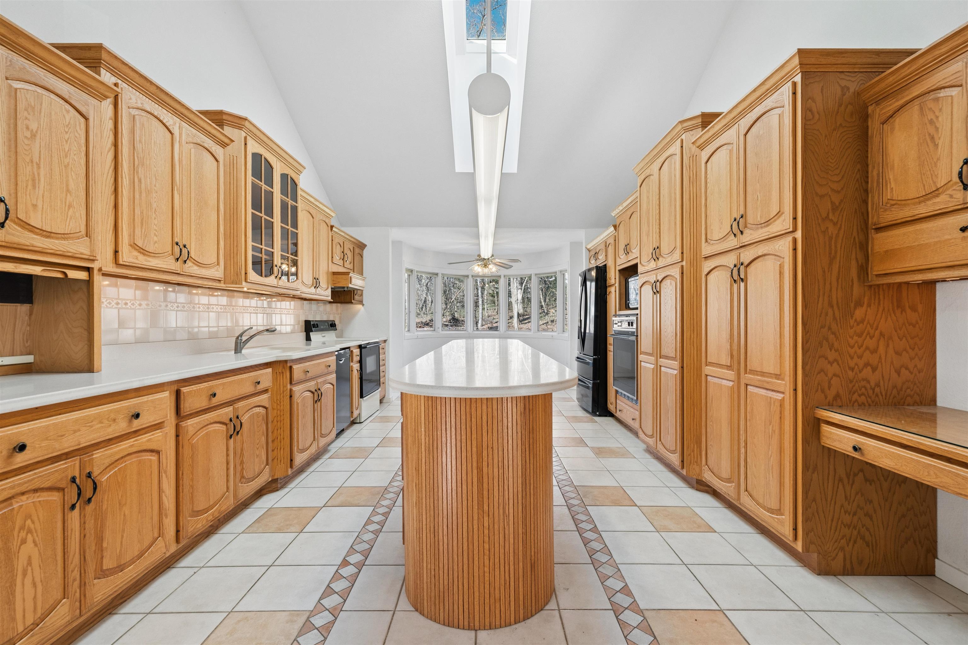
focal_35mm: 16
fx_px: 430
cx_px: 484
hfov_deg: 96.7
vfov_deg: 73.7
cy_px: 322
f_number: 10
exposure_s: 1/60
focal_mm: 16
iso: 800
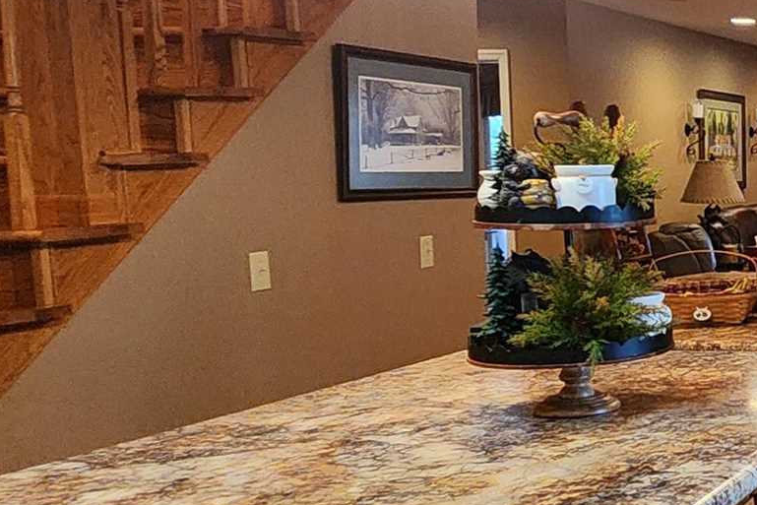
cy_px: 258
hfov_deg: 27.0
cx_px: 1114
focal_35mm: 54
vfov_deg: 25.1
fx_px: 1136
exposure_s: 1/60
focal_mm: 2.2
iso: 320
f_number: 2.2
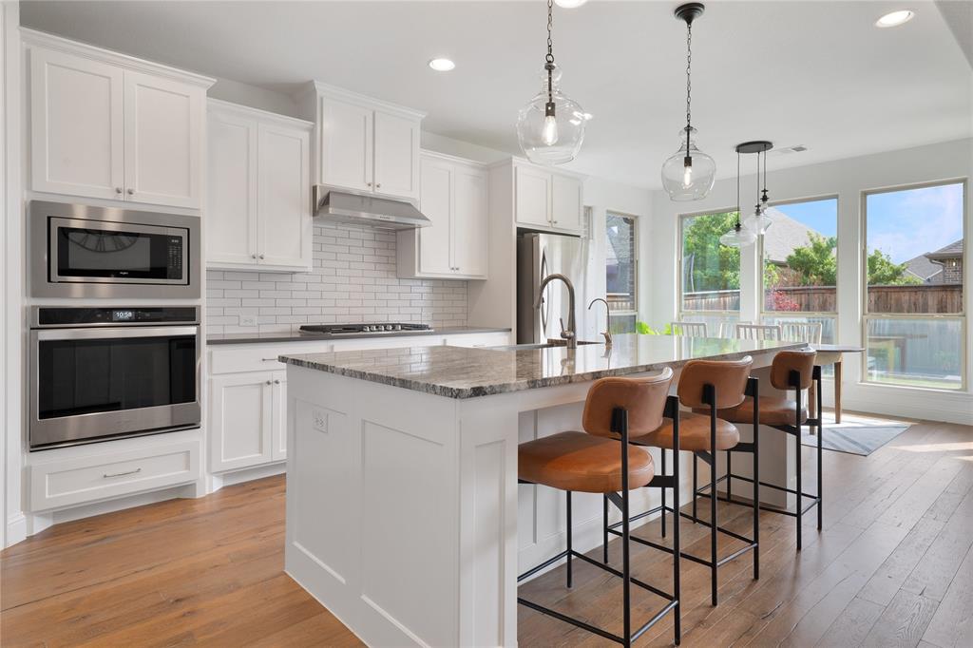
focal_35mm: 20
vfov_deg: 61.9
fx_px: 540
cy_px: 324
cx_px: 486
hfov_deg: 84.0
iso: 500
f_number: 9
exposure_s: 1/25
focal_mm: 20
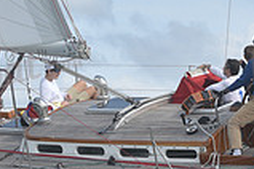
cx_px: 166
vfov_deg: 5.4
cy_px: 144
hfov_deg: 8.1
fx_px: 1799
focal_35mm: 255
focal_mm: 70
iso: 200
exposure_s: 1/800
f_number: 8
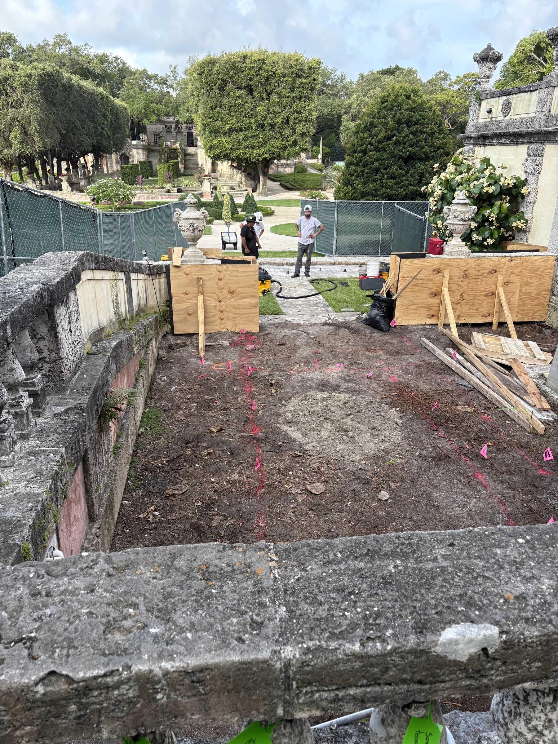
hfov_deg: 53.1
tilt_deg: -19.3
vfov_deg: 67.3
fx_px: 559
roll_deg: +0.5
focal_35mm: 26
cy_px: 372
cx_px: 279
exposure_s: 1/492
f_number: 1.6
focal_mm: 5.96
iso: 50
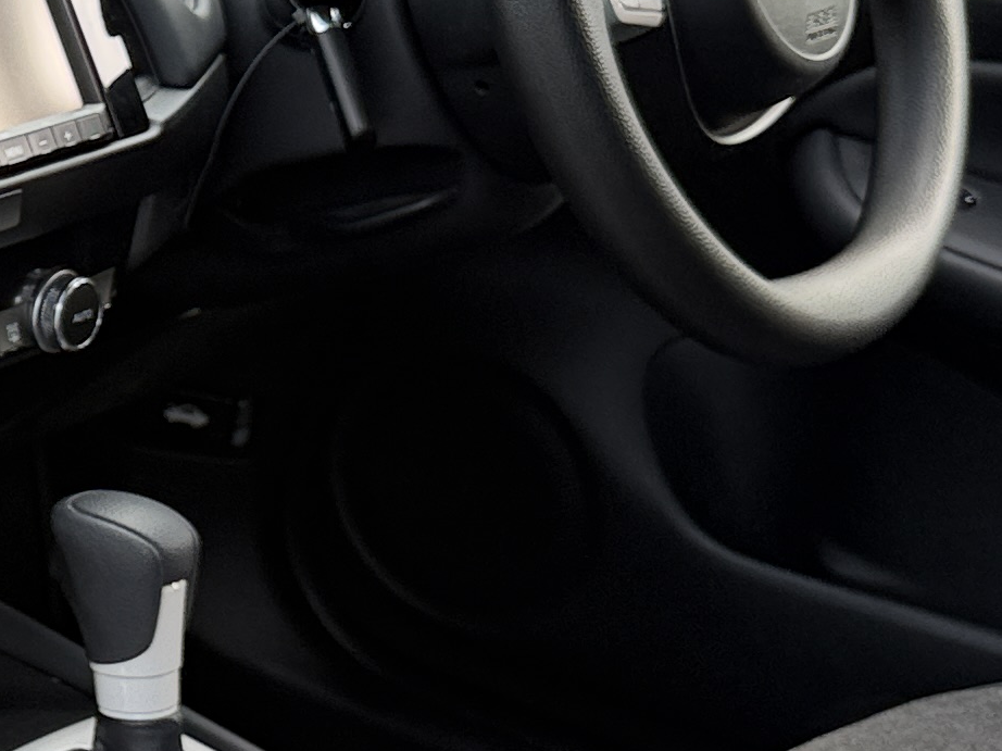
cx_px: -630
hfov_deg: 16.5
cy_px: 405
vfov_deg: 14.1
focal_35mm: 105
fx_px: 3039
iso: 80
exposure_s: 1/243
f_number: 1.78
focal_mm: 6.76
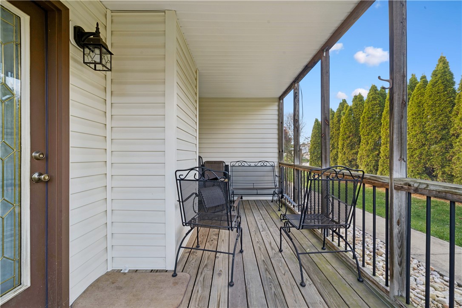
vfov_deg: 85.4
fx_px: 167
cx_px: 231
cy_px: 154
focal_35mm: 13
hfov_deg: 108.3
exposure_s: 1/8
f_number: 11
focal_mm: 13
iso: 50
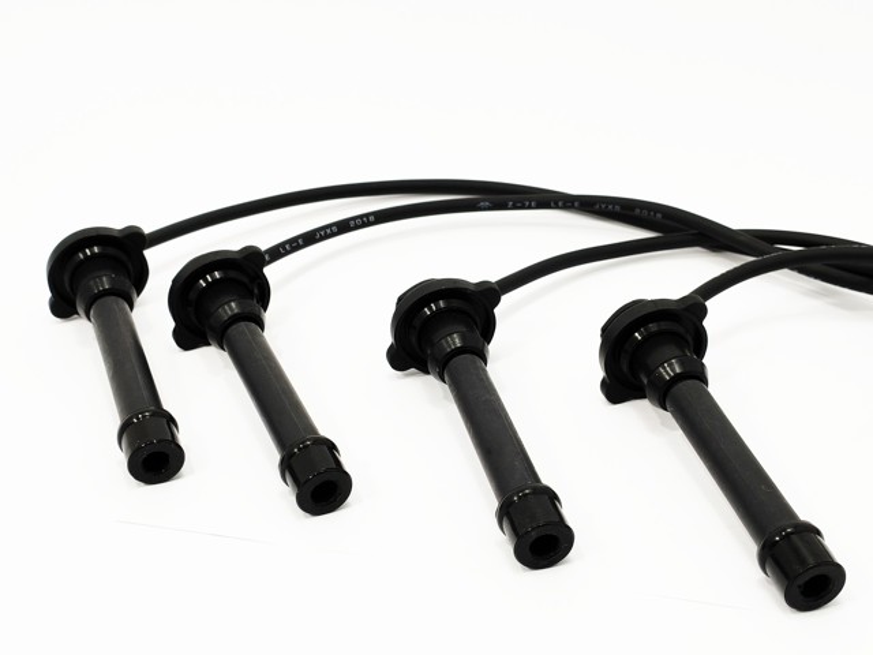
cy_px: 328
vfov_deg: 28.6
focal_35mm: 51
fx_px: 1286
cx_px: 436
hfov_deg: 37.5
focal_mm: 4.75
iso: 112
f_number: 1.75
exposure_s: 1/133
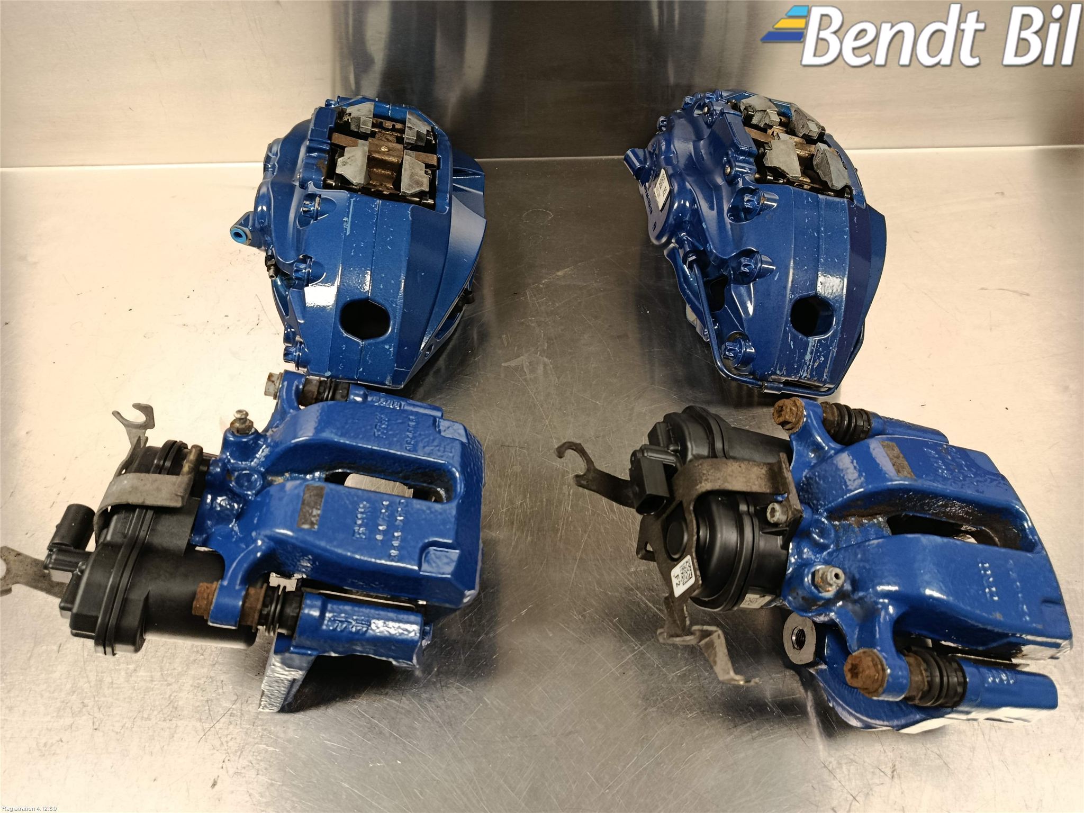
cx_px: 542
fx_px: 752
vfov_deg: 56.8
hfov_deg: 71.6
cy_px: 406
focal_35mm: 24
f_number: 1.7
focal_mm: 5.24
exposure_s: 1/33.3
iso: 1031
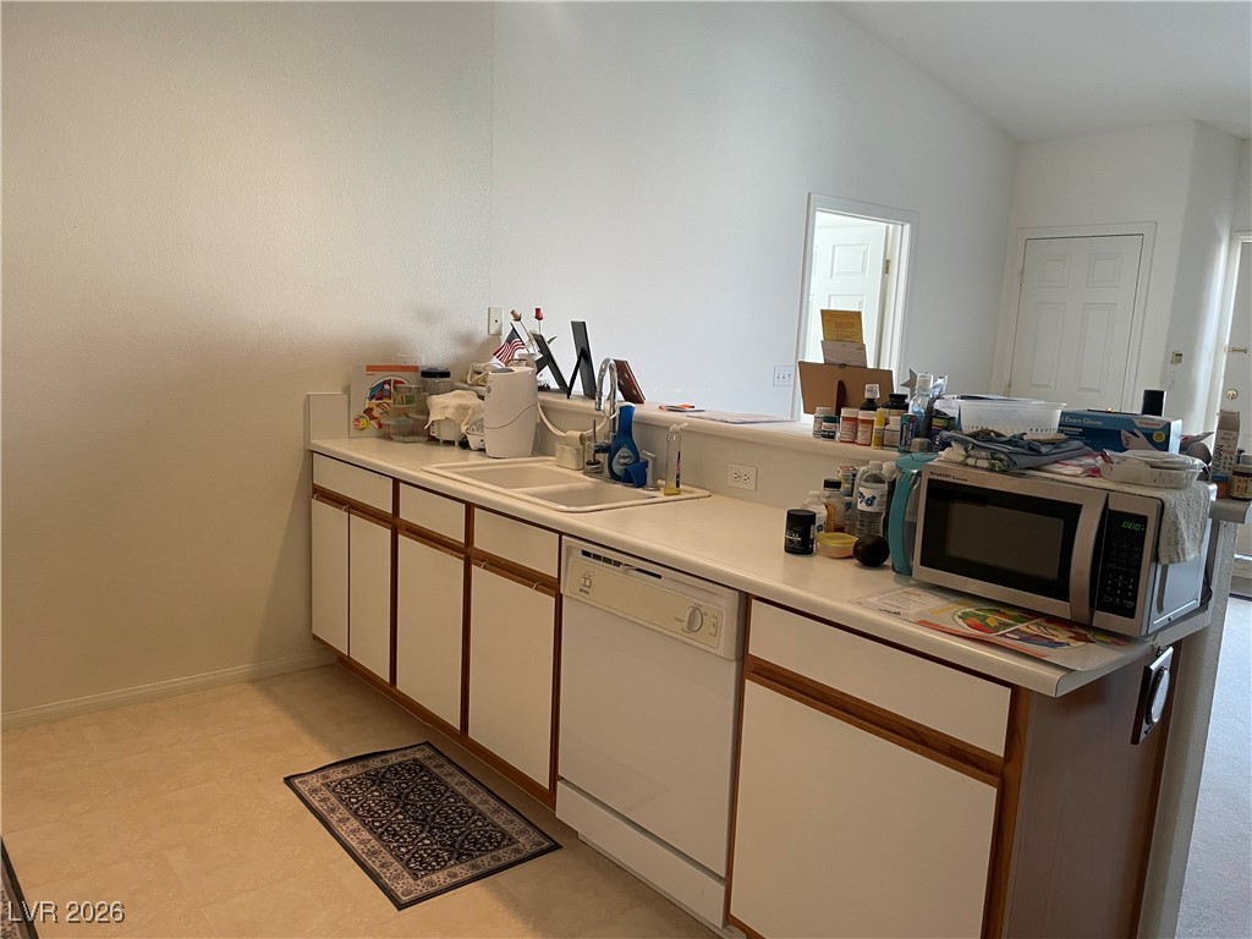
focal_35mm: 26
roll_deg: -2.4
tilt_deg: -9.7
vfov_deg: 53.1
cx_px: 626
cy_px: 470
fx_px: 940
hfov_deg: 67.3
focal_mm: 4.2
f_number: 1.6
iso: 100
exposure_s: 1/60
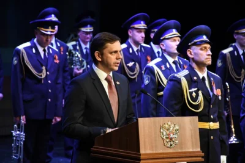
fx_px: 1430
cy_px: 82
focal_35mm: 210
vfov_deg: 6.5
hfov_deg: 9.8
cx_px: 122
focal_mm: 140
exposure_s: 1/200
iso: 3200
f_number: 5.6
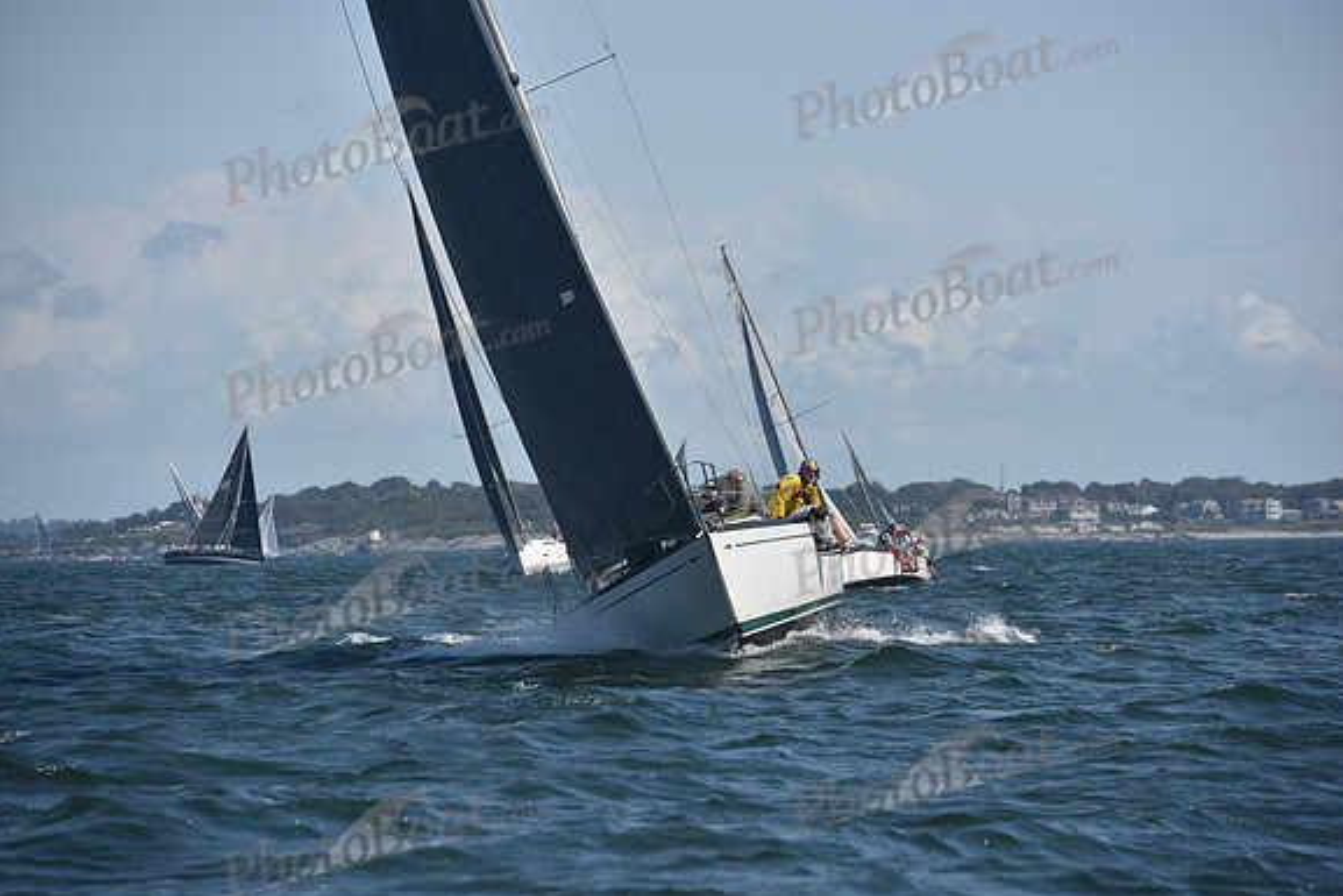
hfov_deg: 10.2
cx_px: 673
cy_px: 448
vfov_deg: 6.8
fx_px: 7500
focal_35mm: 201
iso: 250
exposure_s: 1/1000
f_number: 7.1
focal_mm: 200
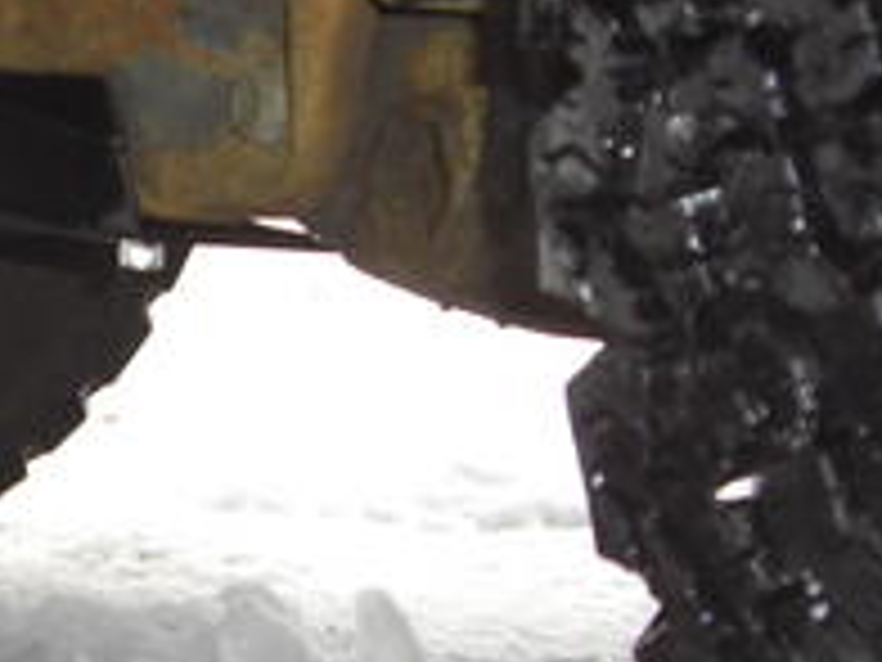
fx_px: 3465
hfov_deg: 13.9
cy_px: 403
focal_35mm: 136
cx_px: -302
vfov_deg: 10.9
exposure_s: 1/160
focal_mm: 6.2
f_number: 2.7
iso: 64
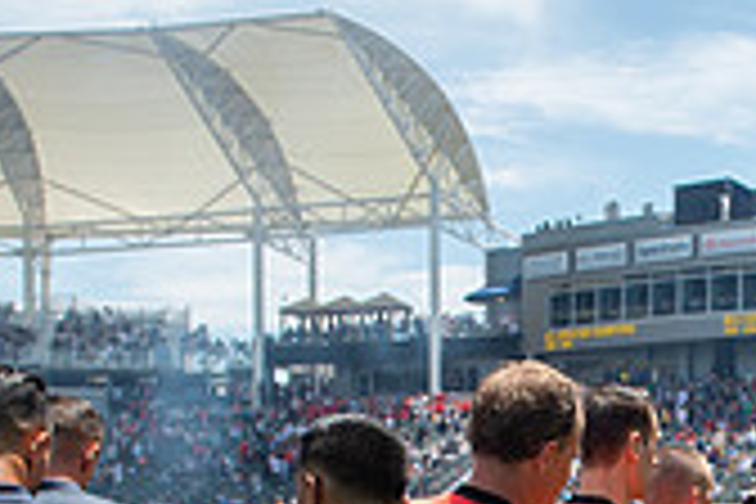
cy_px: 578
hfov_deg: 23.7
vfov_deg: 15.9
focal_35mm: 83
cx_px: 698
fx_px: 1743
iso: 200
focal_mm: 24
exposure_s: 1/640
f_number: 5.6
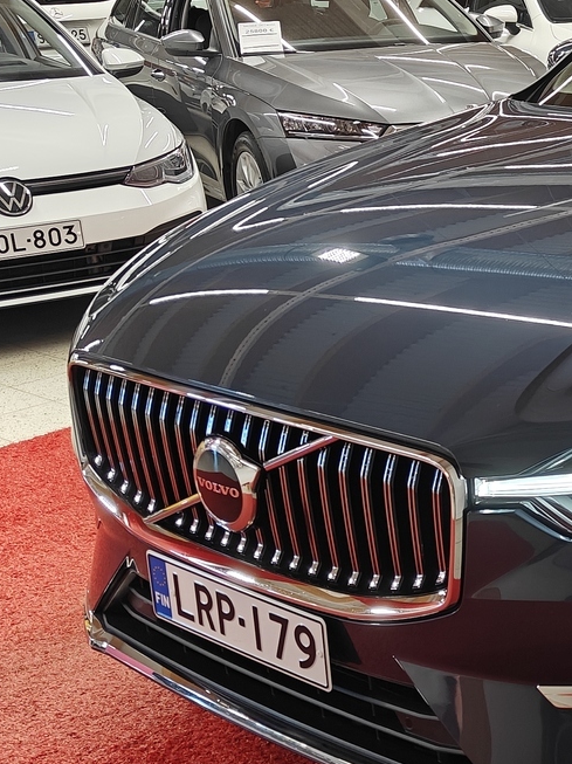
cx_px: 736
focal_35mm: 64
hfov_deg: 20.9
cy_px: 388
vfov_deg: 30.3
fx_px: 1411
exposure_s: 1/64
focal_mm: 5.59
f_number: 1.8
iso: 64
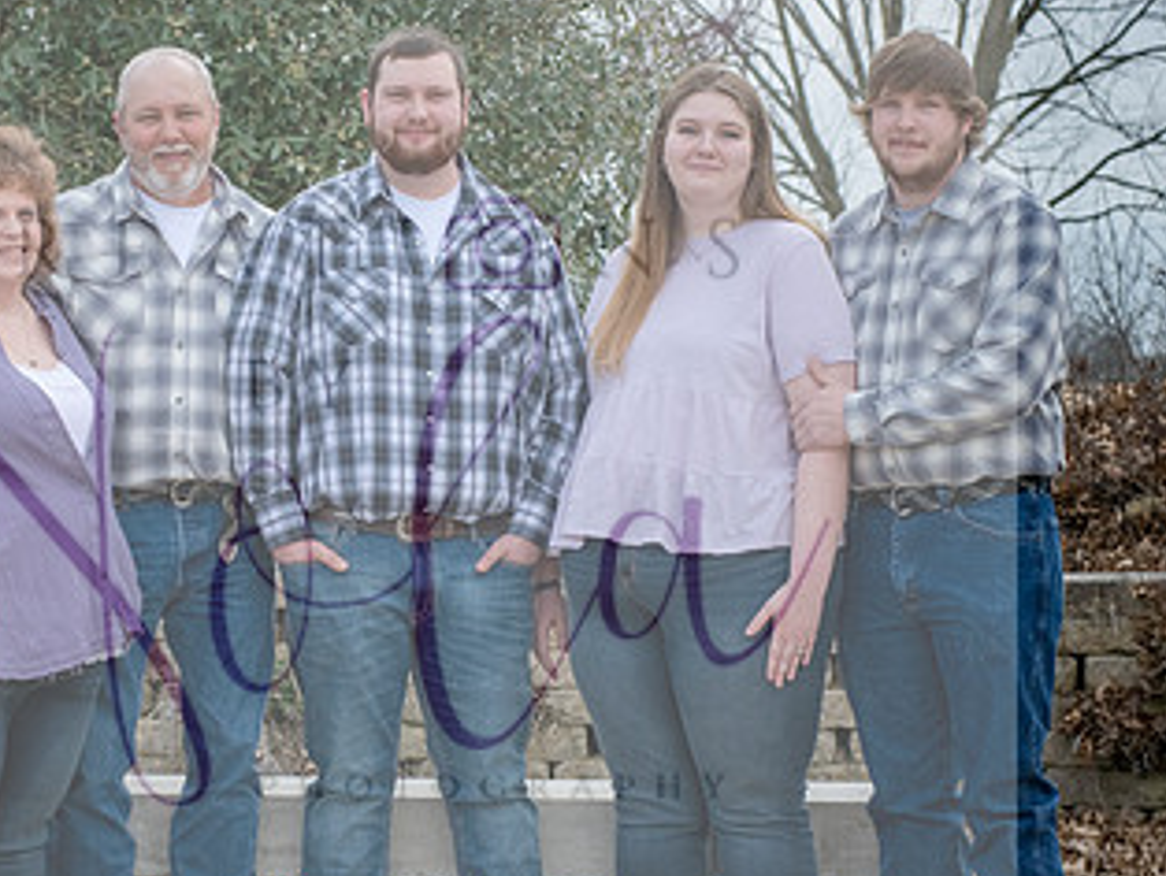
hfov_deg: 13.9
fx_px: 4787
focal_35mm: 142
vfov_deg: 10.5
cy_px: 458
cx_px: 345
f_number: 8
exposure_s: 1/640
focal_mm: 80
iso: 400
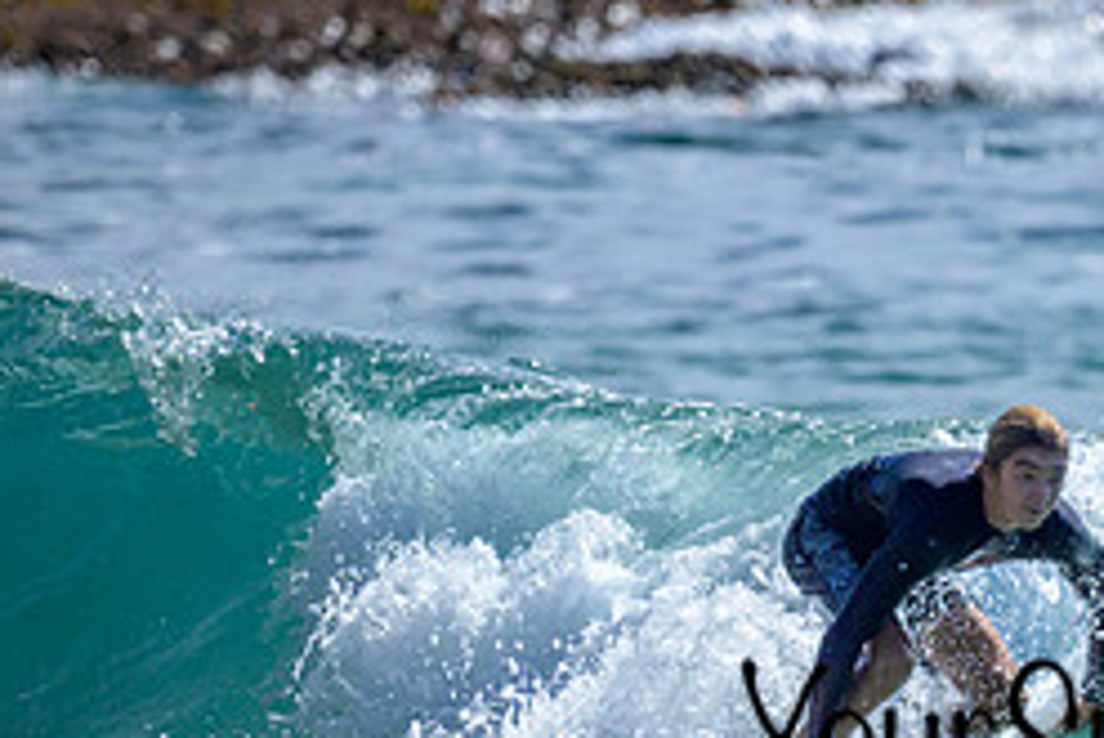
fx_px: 79286
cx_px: 1119
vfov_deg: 0.5
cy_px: 738
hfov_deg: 0.8
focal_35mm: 2584
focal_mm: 800
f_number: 6.3
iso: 220
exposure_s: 1/2500
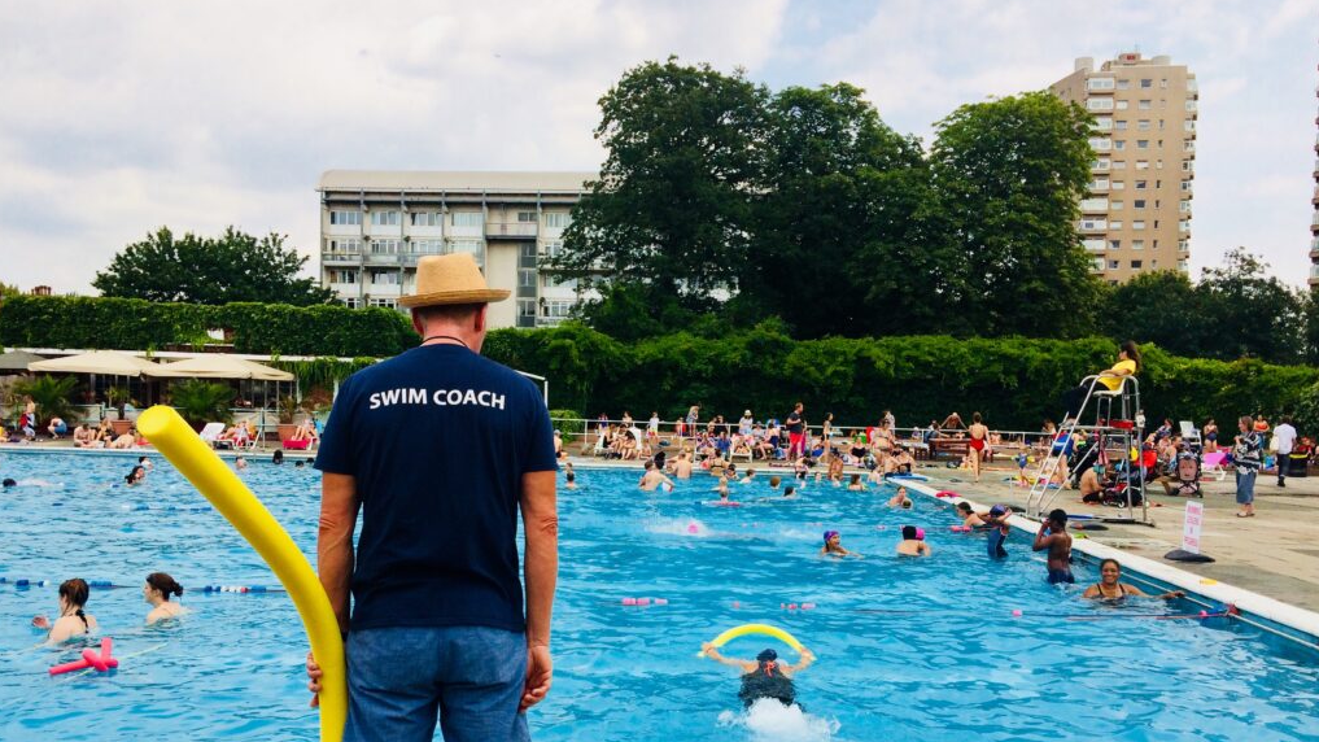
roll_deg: -3.4
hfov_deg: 61.0
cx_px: 660
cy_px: 456
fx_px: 1119
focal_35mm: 32
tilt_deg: -5.1
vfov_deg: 36.5
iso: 32
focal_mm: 4.15
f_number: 2.2
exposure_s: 1/1709
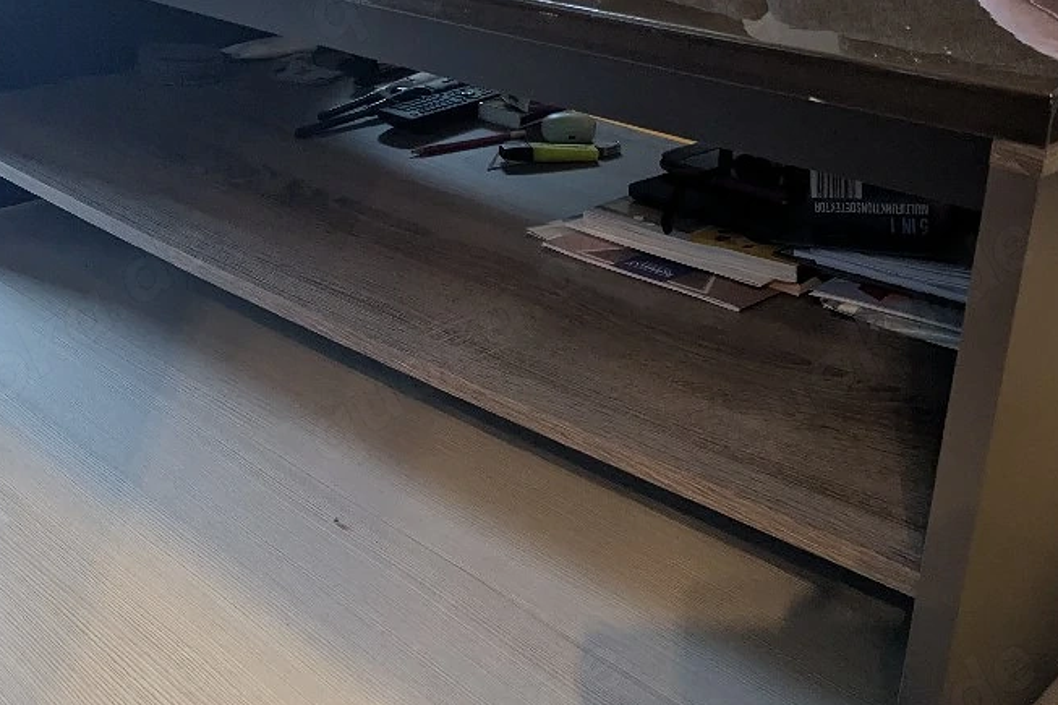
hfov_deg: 45.4
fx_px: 1263
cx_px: 582
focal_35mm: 43
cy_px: 347
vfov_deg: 31.2
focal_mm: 4.38
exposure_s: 1/33.3
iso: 206
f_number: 1.73
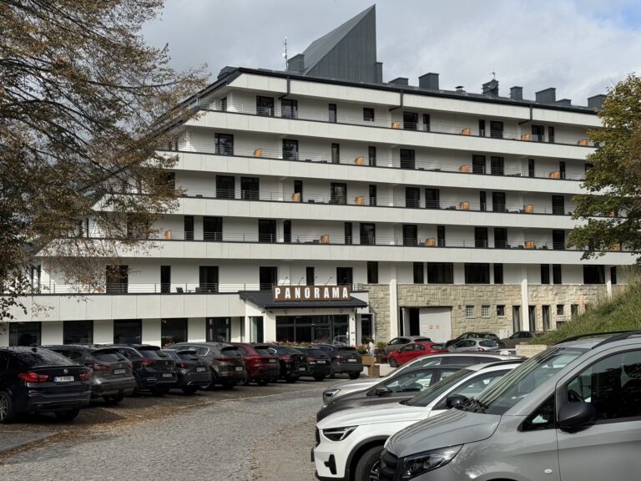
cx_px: 320
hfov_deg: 39.7
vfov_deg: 30.3
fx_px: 889
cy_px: 240
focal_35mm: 48
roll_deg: +1.3
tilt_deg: +4.2
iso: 64
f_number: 1.78
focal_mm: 6.76
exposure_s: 1/4049
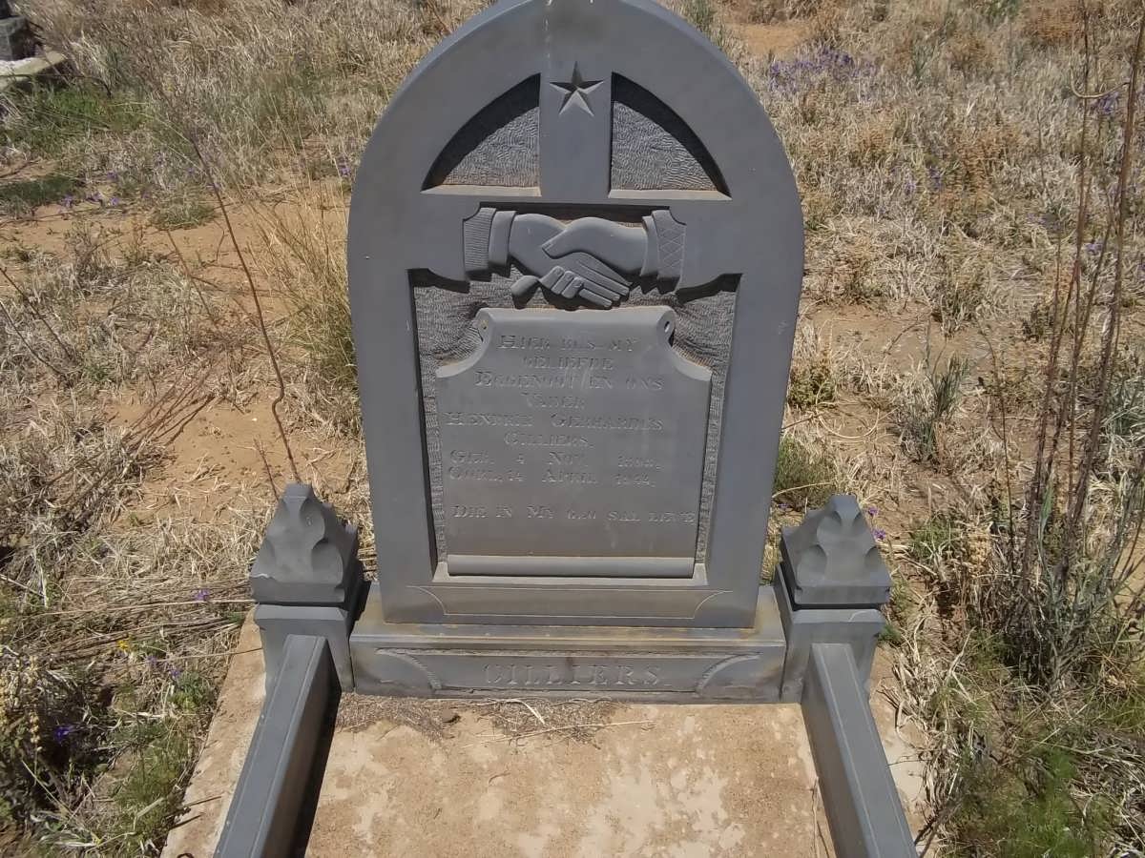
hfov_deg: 56.8
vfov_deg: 44.2
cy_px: 429
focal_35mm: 32
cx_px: 572
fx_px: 1058
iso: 80
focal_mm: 5.7
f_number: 5.5
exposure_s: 1/800
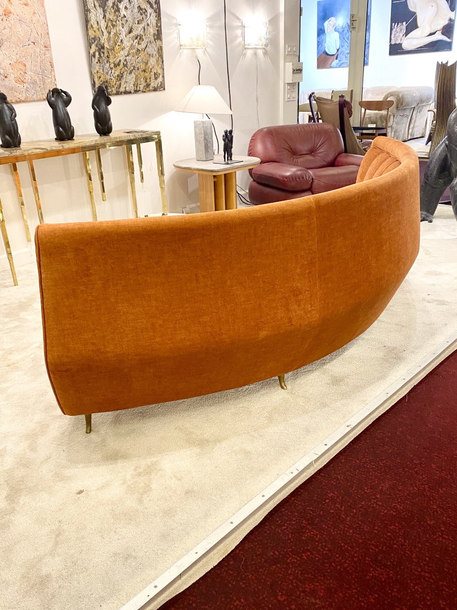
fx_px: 458
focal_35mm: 26
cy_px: 305
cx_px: 228
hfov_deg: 53.1
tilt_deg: -26.0
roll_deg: +3.5
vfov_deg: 67.3
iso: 160
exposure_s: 1/50
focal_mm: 4.25
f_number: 1.8
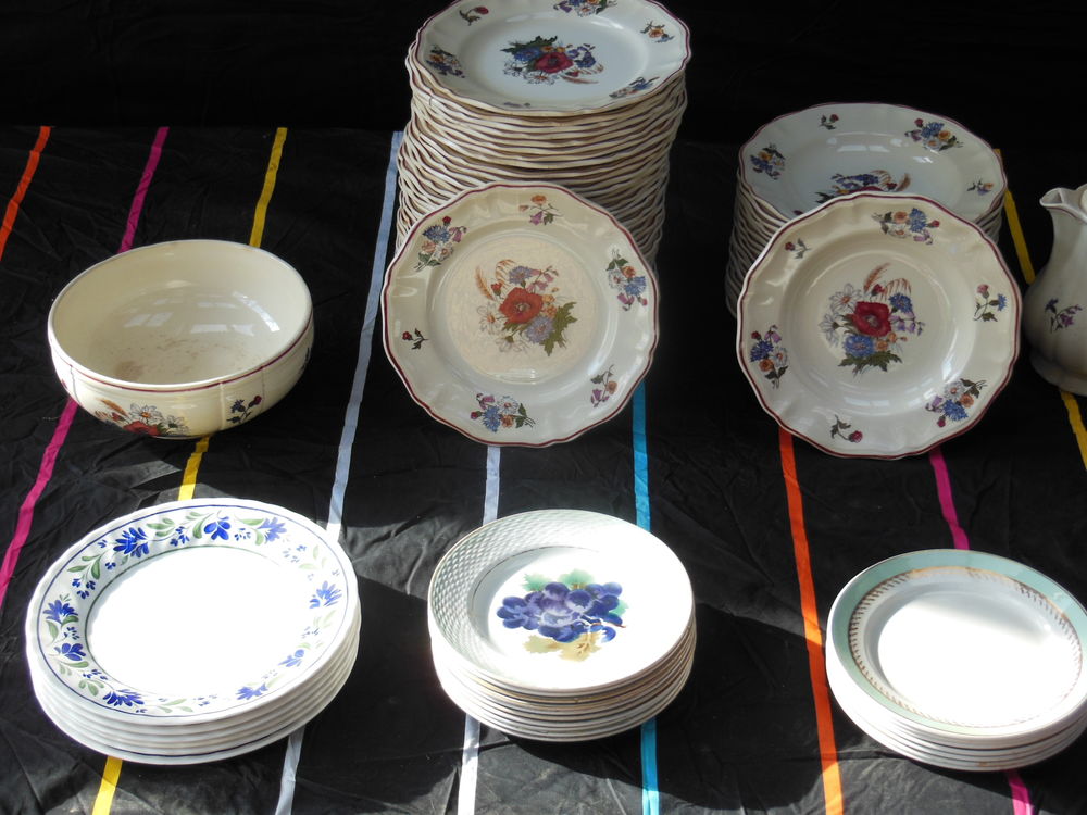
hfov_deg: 32.2
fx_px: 1884
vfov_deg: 24.4
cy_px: 408
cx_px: 544
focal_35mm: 60
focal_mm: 10.7
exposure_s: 1/80
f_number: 5
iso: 125
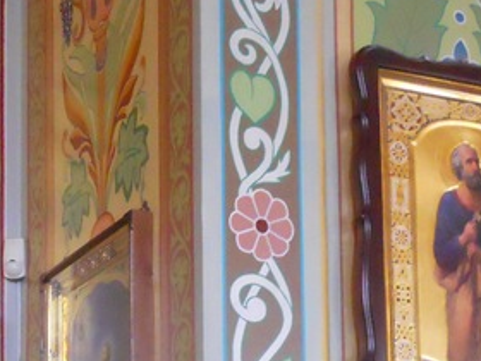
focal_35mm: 100
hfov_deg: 19.2
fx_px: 1390
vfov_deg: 14.0
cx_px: 26
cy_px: 516
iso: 800
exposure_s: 1/80
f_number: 2.7
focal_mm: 5
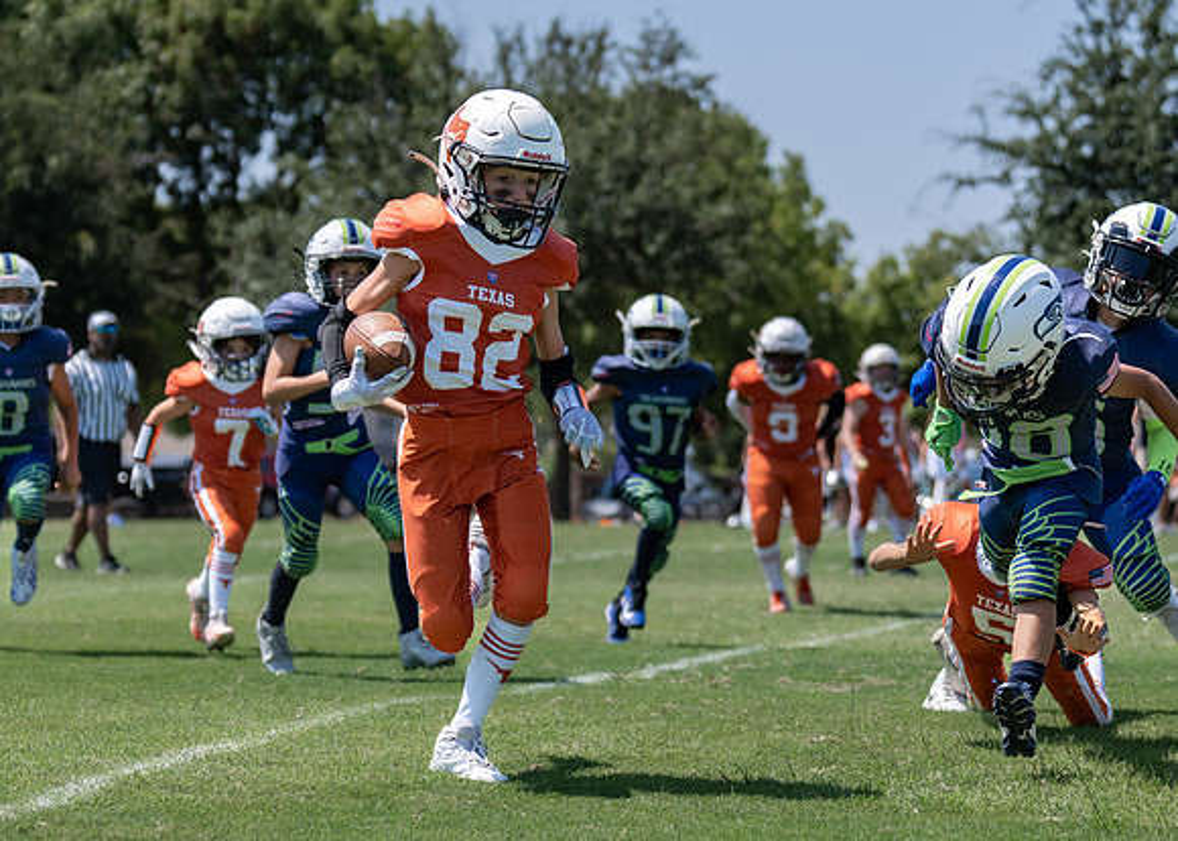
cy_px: 516
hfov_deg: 15.5
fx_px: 4327
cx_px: 496
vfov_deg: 11.1
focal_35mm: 129
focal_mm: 70
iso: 100
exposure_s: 1/1600
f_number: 2.8
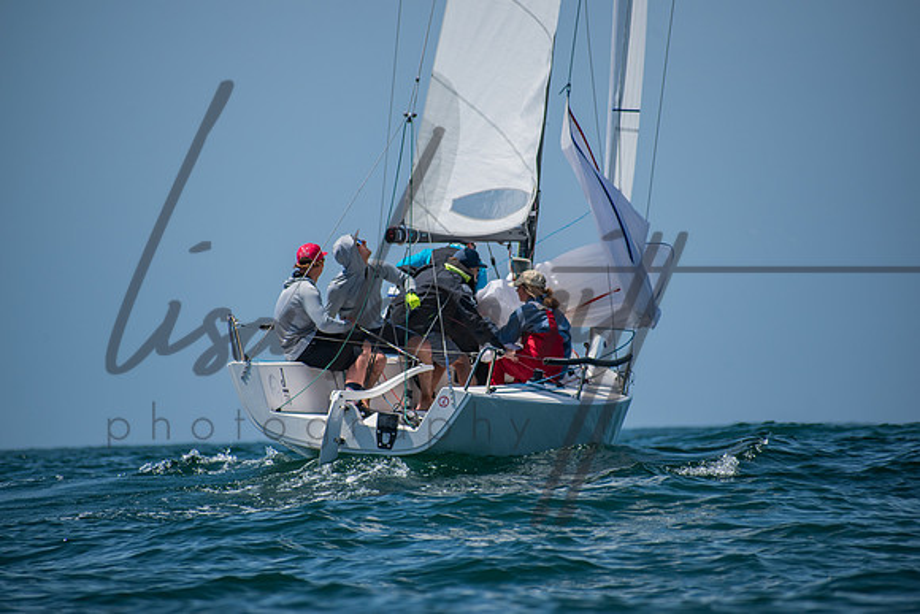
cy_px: 307
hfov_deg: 5.7
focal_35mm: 360
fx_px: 9202
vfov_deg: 3.8
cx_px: 460
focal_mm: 240
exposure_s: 1/1250
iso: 200
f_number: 6.3
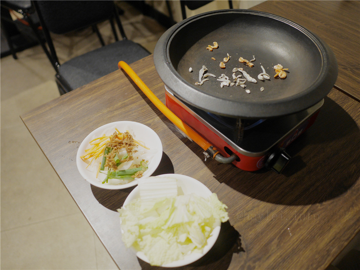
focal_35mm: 30
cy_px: 135
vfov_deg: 46.8
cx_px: 180
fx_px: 312
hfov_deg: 60.0
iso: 400
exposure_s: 1/60
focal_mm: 15
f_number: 1.7
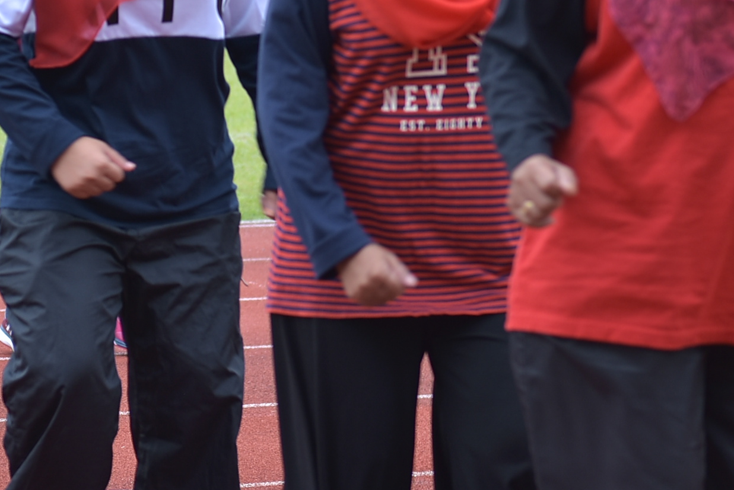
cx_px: -20
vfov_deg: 5.4
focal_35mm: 254
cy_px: -97
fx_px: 5183
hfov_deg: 8.1
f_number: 2.8
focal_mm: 70
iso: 100
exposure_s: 1/200
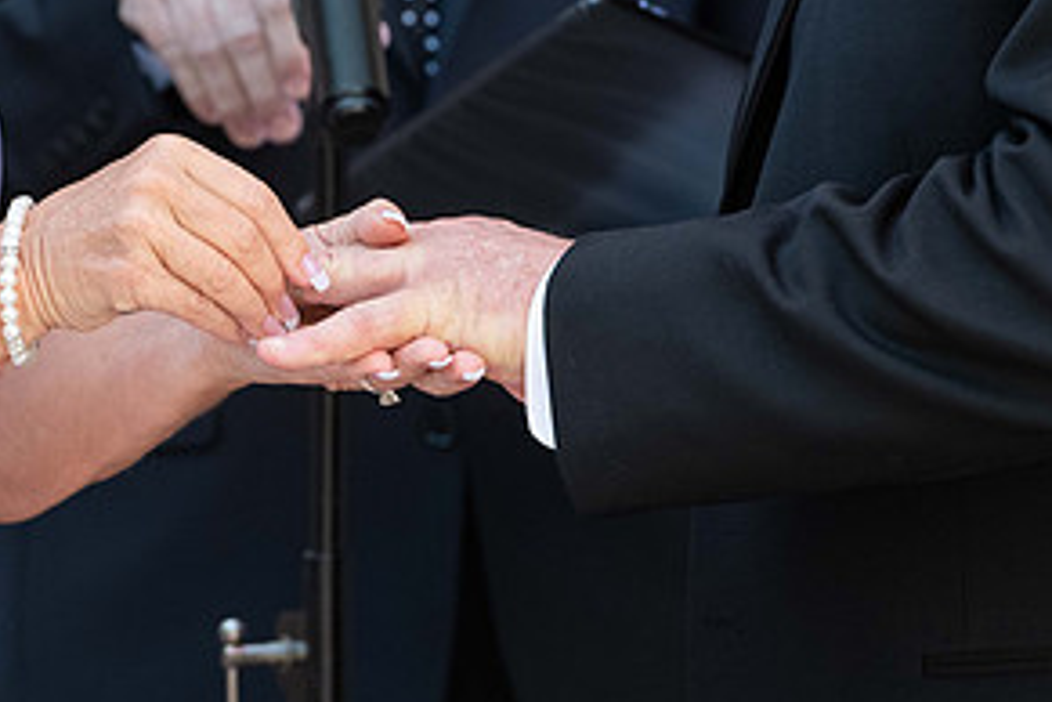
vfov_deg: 3.5
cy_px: 259
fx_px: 11630
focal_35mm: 398
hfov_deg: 5.2
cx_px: 351
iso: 1250
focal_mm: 200
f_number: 5
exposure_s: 1/640
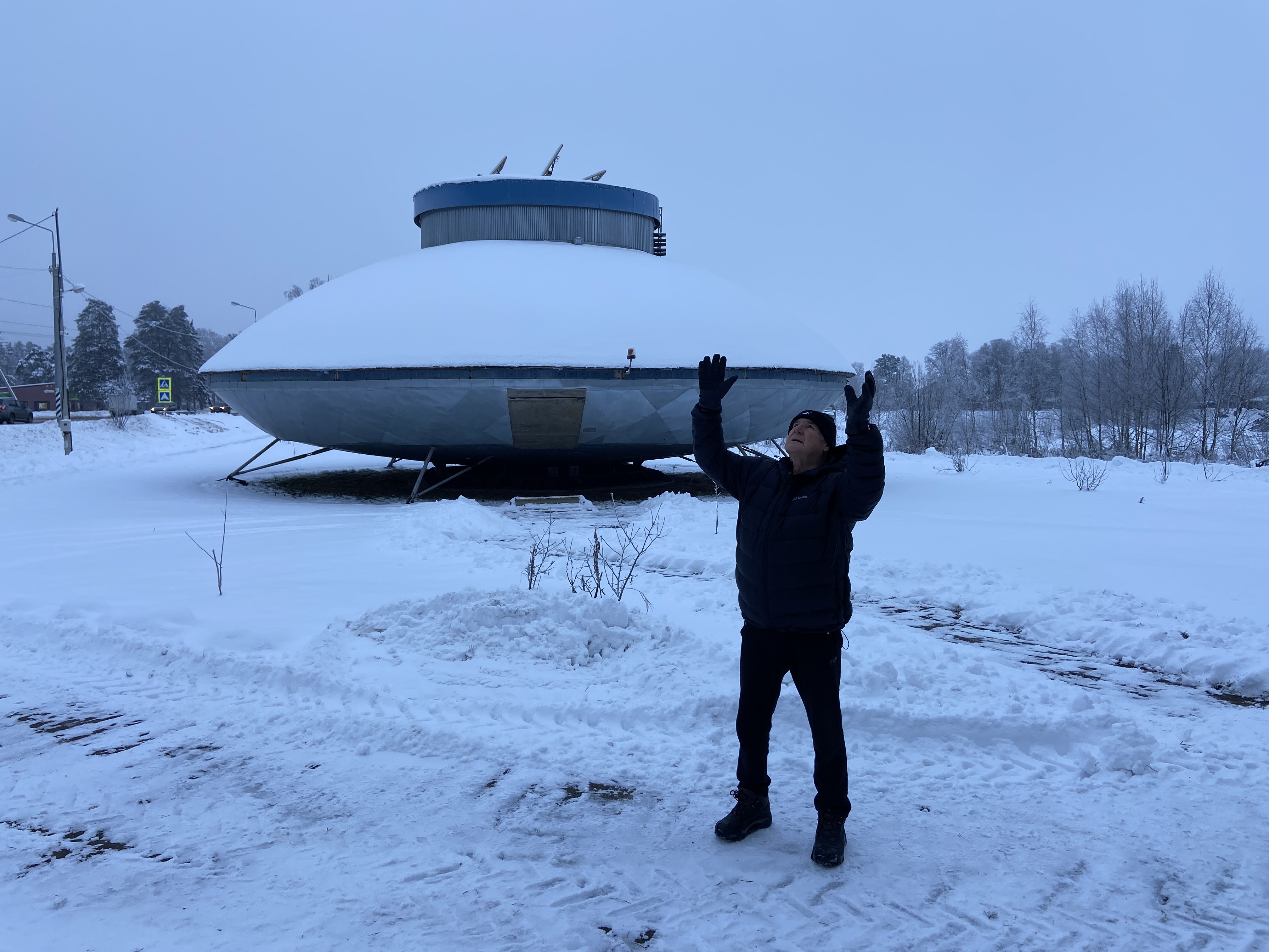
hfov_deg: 67.3
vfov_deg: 53.1
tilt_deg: -4.9
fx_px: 953
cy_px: 476
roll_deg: +0.8
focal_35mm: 26
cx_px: 634
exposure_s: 1/546
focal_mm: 4.25
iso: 32
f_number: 1.8
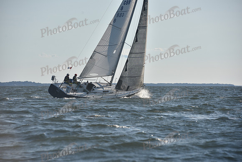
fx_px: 1345
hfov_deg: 10.3
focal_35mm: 200
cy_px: 81
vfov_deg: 6.9
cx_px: 121
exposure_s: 1/800
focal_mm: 200
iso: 250
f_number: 7.1
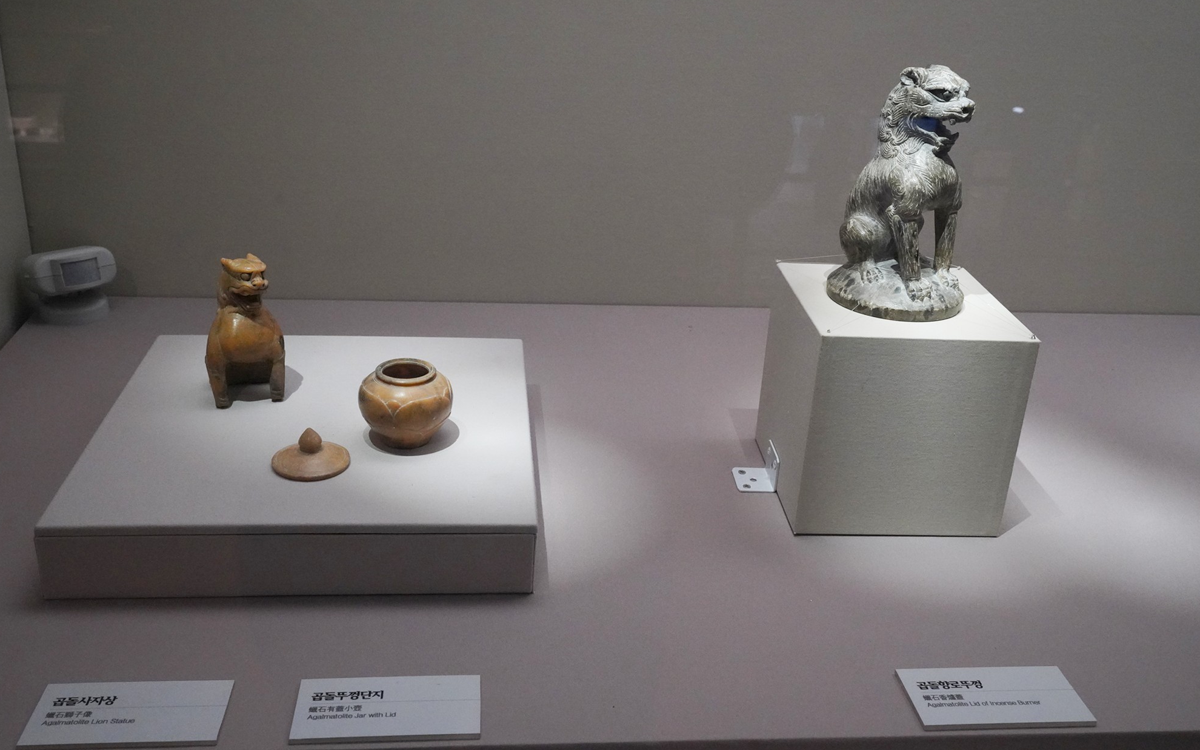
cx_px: 598
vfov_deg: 36.3
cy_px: 361
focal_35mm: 35
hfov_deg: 55.3
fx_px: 1145
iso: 8000
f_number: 11
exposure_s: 1/100
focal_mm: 34
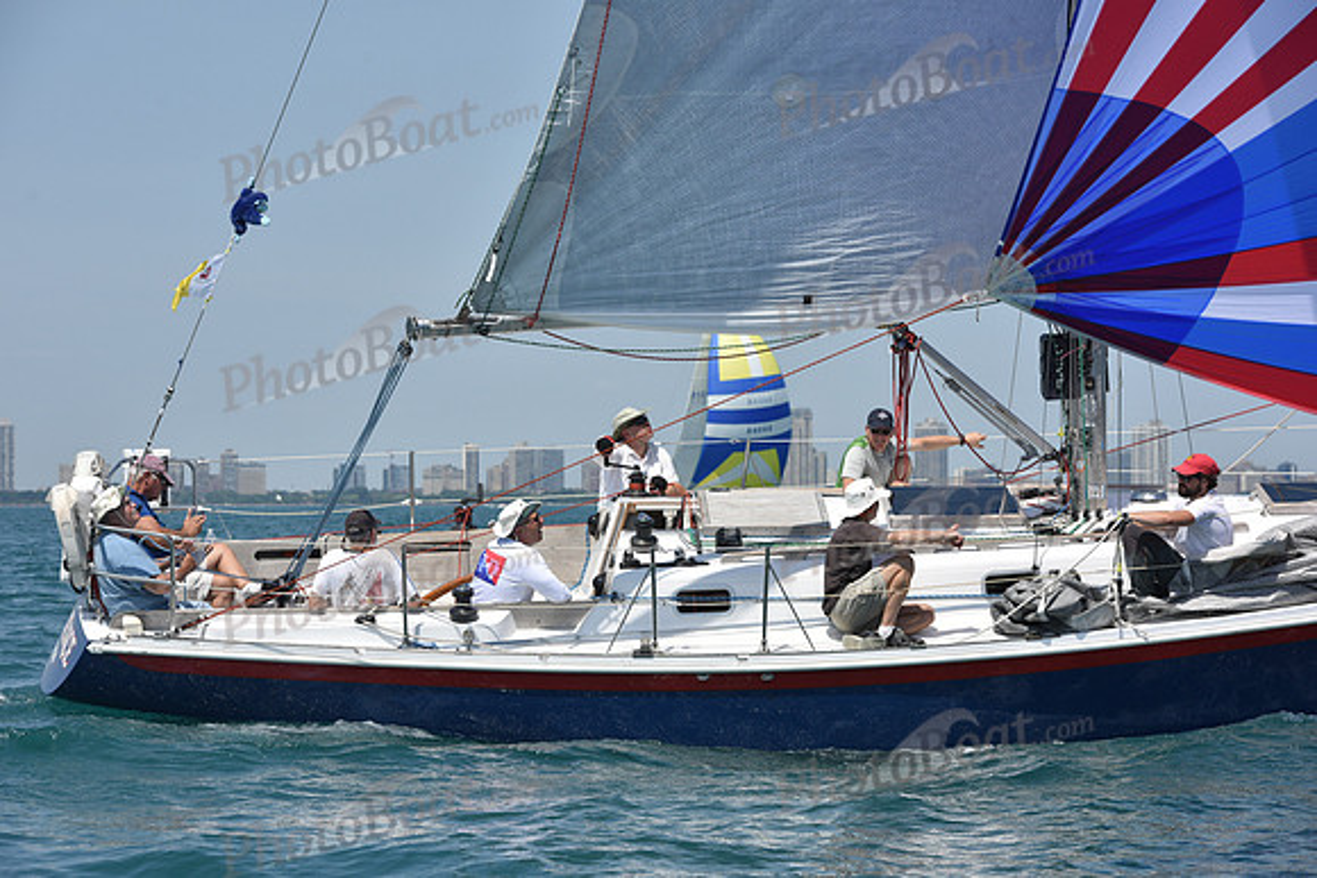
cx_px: 658
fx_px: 4464
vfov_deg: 11.2
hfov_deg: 16.8
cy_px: 439
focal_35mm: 122
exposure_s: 1/1250
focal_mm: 122
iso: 250
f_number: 9
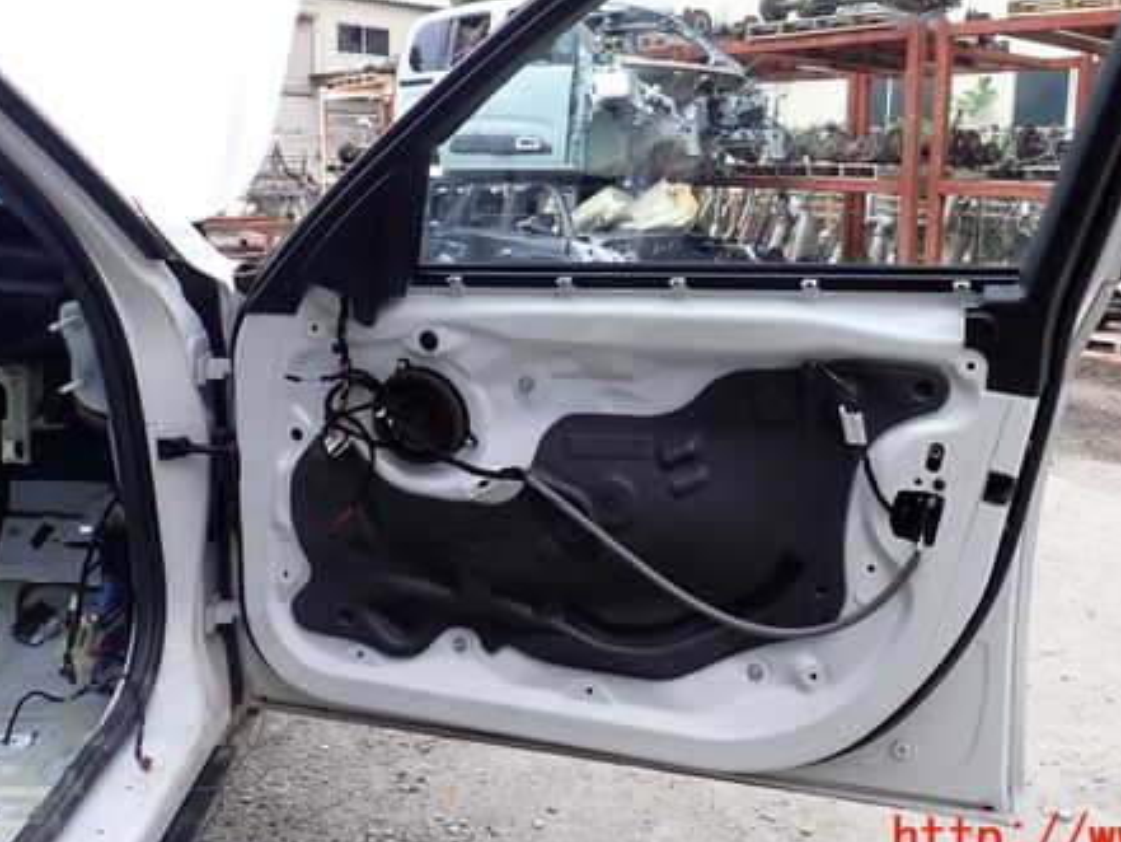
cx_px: 704
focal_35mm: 34
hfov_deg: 53.3
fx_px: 1101
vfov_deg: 41.4
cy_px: 300
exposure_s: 1/500
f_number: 2.8
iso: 100
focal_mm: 4.5
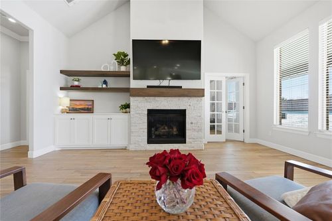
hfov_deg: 96.8
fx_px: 147
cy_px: 110
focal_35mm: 16
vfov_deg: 73.7
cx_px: 166
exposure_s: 1/200
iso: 100
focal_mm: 16
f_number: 5
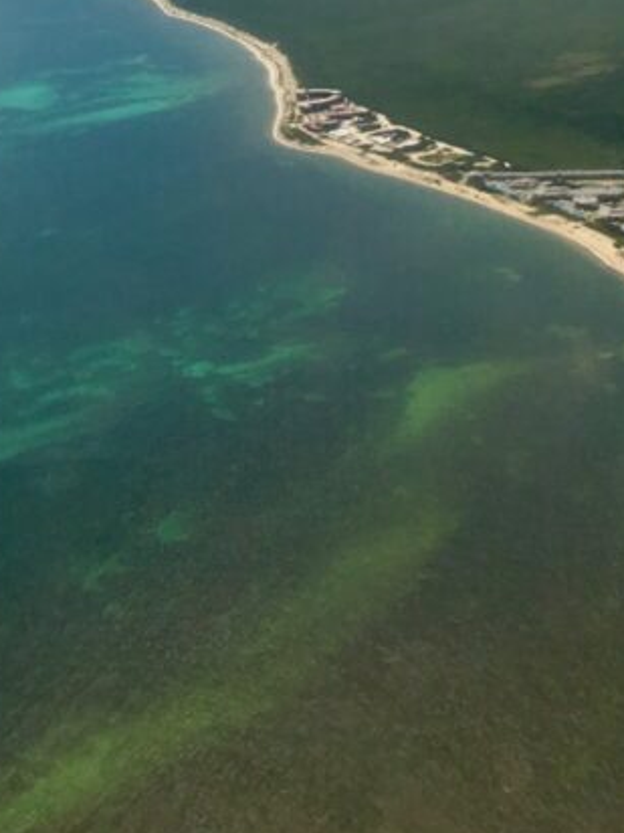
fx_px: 1731
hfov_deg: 20.4
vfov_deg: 24.7
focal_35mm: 72
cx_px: 261
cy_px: -146
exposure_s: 1/1876
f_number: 2.2
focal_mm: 4.15
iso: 25
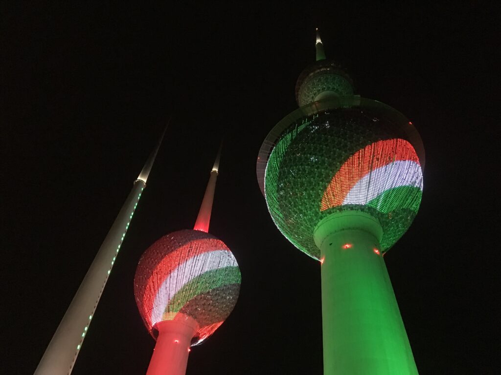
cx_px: 250
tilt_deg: +50.7
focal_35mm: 29
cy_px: 188
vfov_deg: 48.2
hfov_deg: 61.7
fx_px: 420
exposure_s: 1/17
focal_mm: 4.15
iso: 320
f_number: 2.2
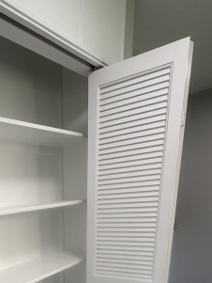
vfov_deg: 49.2
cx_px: 0
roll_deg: +4.8
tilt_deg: -17.0
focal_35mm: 31
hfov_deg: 40.0
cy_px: 274
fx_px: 253
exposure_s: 1/120
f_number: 2.2
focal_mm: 2.22
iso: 100
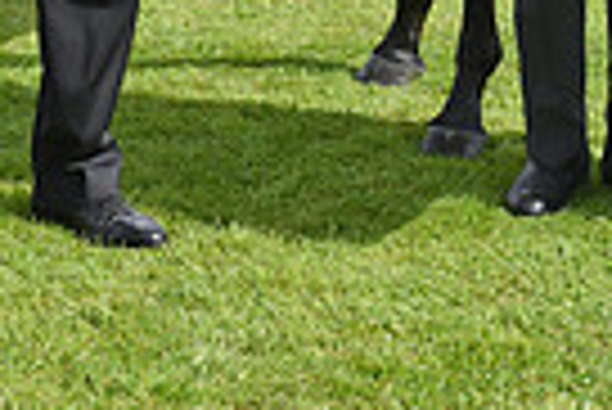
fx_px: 2757
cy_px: -453
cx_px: 608
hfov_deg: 12.5
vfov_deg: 8.0
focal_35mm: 162
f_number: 5.6
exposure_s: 1/3200
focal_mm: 38
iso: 1000
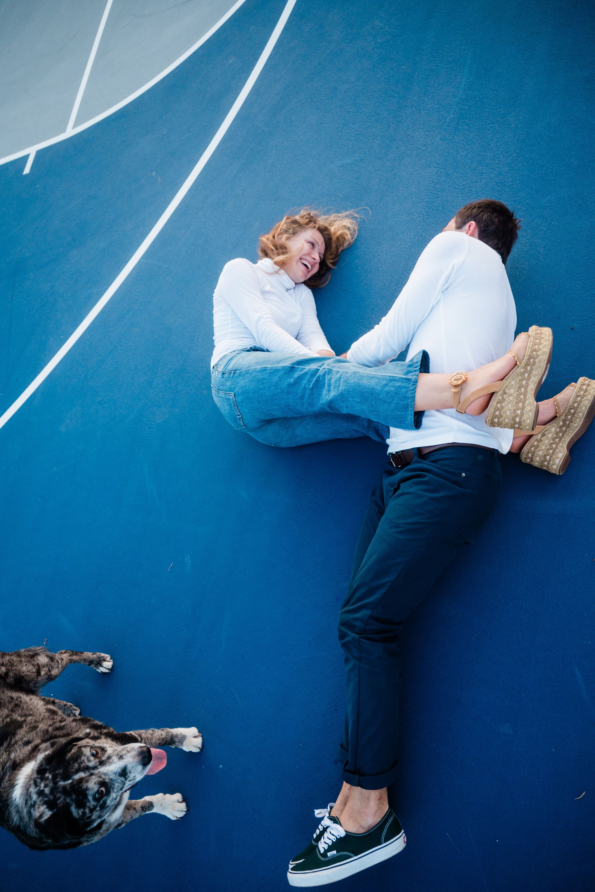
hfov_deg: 53.1
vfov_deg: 73.7
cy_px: 446
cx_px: 298
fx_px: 595
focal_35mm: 24
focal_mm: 24
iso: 320
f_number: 2.8
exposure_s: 1/250
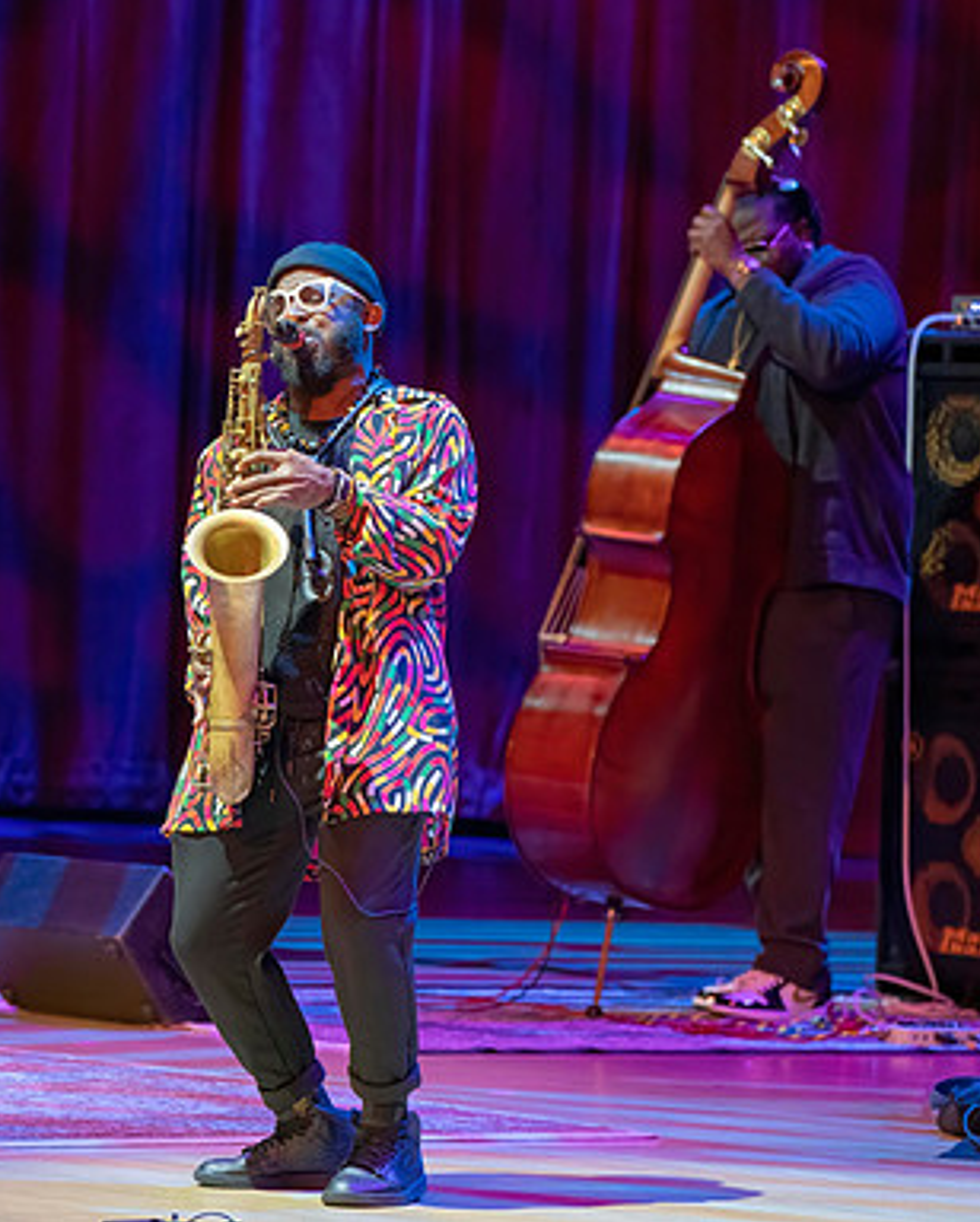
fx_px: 9484
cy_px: 609
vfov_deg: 7.4
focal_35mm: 262
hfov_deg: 5.9
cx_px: 95
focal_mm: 185
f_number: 5.6
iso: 6400
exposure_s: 1/320
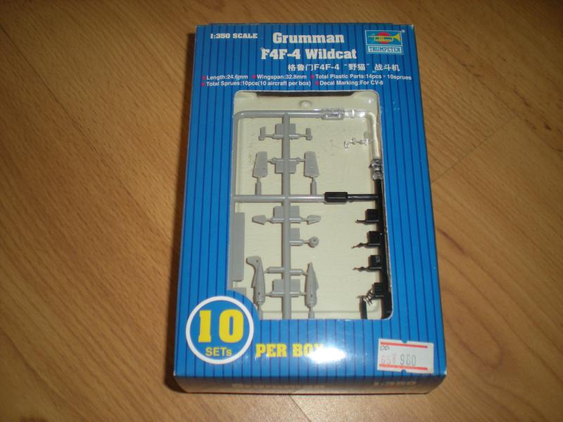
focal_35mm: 38
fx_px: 618
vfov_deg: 37.7
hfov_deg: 49.0
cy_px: 211
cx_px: 282
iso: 64
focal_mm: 6.3
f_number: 3.1
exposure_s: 1/60
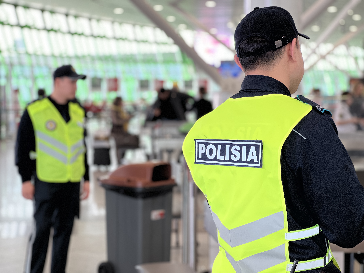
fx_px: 810
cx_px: 182
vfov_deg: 19.1
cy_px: 136
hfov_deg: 25.3
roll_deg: +0.5
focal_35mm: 77
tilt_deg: -2.3
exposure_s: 1/100
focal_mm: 9
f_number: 2.8
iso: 125
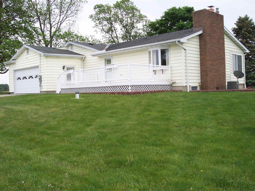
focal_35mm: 38
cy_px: 96
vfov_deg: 37.7
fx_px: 280
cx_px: 128
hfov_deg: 49.0
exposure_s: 1/350
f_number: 4.8
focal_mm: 8
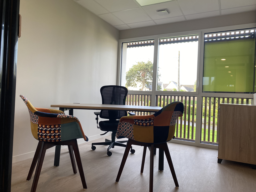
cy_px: 96
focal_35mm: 26
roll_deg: -2.8
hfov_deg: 67.3
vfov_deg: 53.1
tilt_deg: -0.6
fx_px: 192
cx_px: 128
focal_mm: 4.25
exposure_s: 1/100
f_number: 1.8
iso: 50
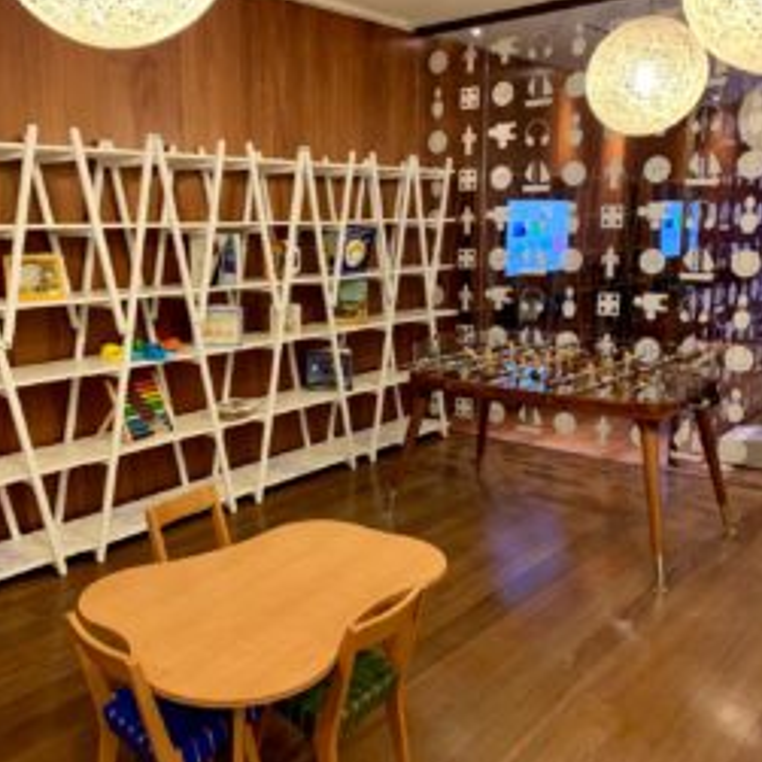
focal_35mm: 33
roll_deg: +0.2
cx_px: 322
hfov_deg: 49.6
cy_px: 370
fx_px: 822
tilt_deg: -8.4
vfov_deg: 49.7
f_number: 1.8
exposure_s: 1/33
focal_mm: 4.25
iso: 400
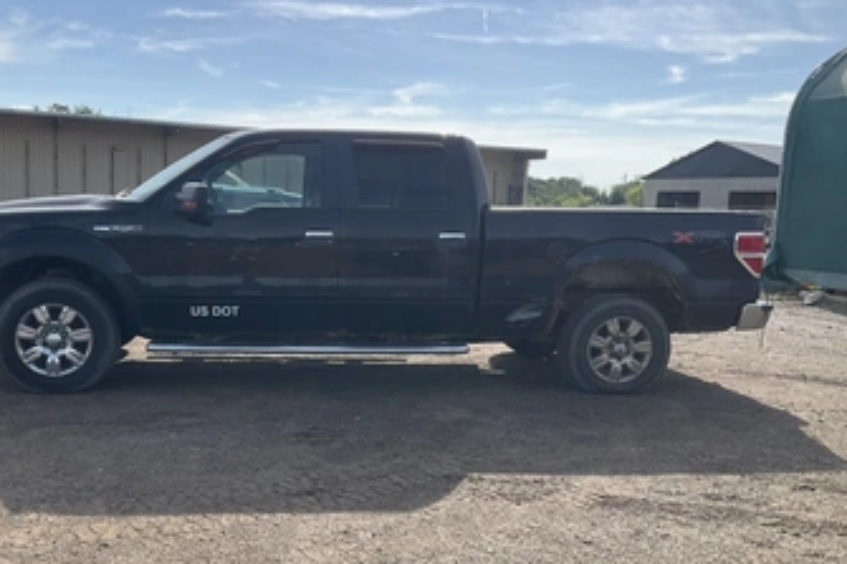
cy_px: 324
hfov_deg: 52.9
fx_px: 847
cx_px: 359
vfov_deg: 36.8
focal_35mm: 36
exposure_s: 1/1786
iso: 25
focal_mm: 3
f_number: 1.8
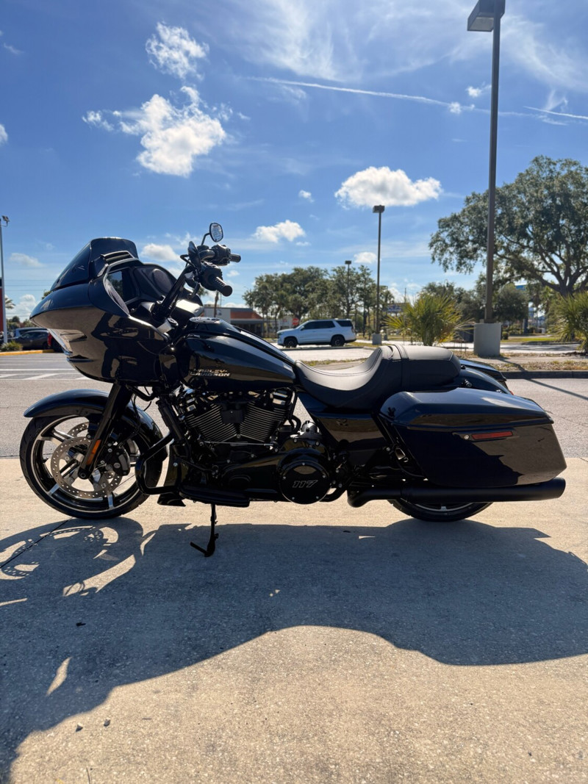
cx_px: 294
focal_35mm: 24
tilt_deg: -3.6
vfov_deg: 71.6
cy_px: 392
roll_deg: -0.7
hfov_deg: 56.8
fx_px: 544
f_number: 1.78
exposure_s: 1/3584
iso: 100
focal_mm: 6.76
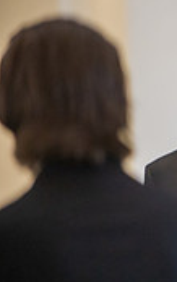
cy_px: 203
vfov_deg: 3.1
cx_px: 469
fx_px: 5247
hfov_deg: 1.9
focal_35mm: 681
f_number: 2.8
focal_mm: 200
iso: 1250
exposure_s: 1/250
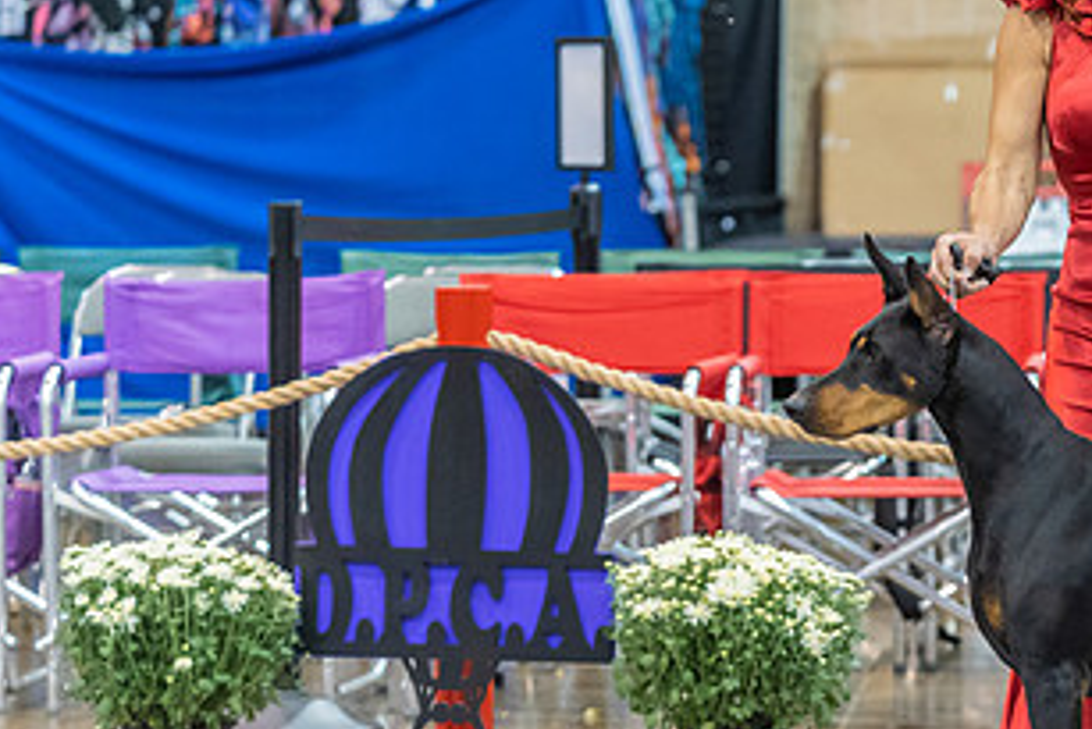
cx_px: 971
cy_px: 315
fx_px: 4582
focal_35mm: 151
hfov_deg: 13.5
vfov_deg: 9.1
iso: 3200
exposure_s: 1/160
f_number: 2.8
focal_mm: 80
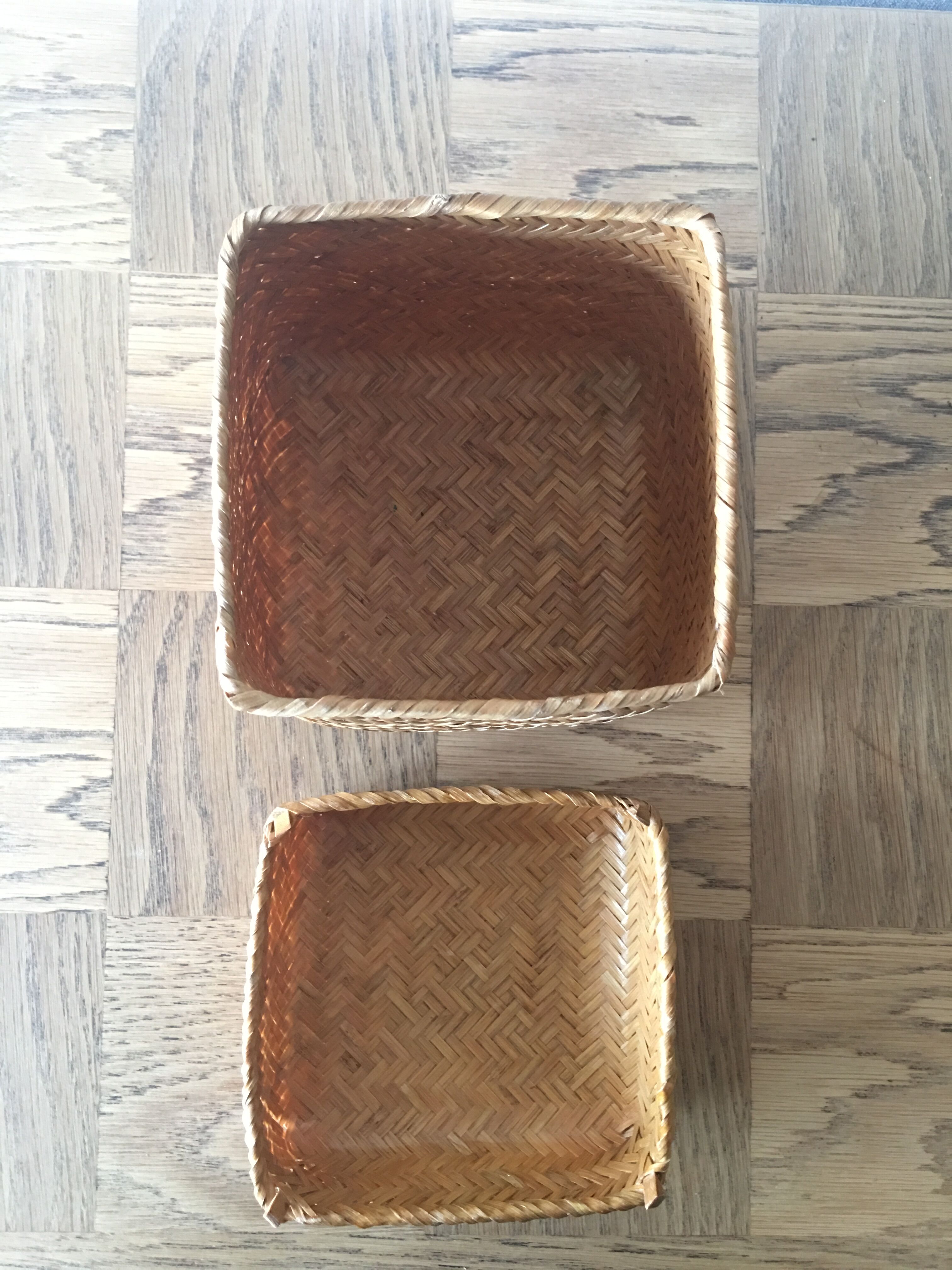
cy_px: 635
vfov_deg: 61.7
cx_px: 476
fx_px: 1063
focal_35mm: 29
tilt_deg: -86.8
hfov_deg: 48.2
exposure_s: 1/10
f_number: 2.2
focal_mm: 4.15
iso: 80
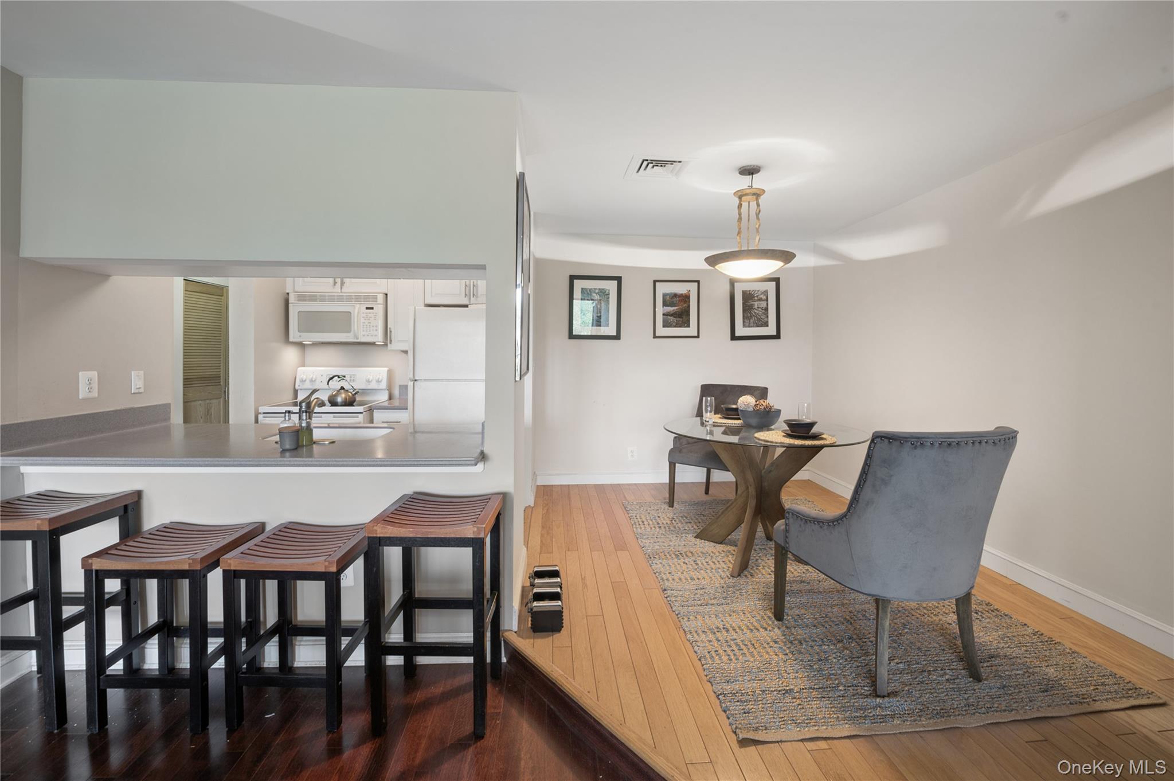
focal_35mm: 14
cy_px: 390
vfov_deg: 81.1
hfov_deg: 104.3
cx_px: 587
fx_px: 456
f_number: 11
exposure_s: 1/2.5
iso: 200
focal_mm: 14
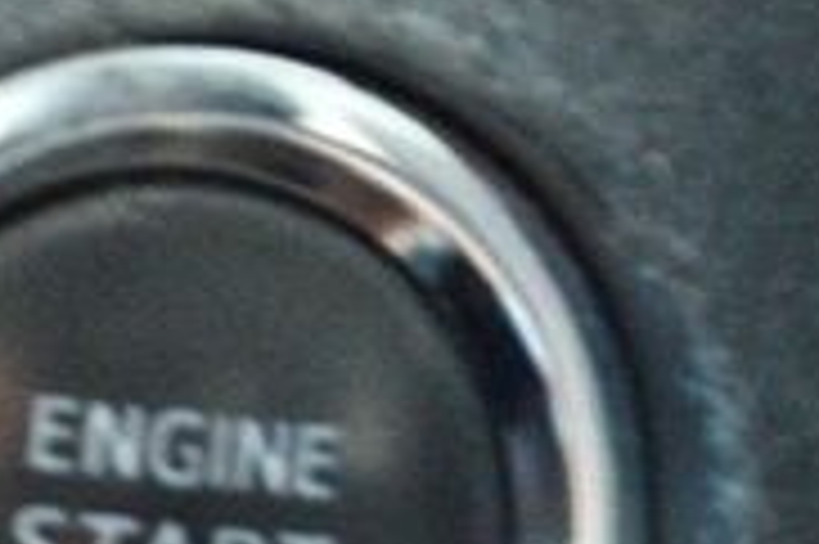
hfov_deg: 7.0
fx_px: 6546
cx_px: -590
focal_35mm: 288
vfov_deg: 4.7
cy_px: 782
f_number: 5.6
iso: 12800
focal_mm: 55
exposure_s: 1/5
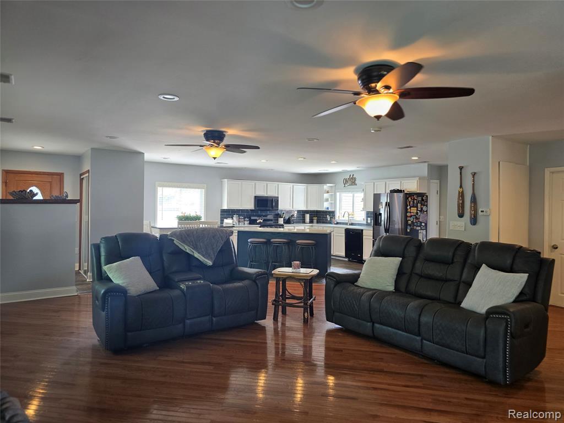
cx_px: 282
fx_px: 375
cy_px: 212
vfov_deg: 58.9
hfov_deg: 73.9
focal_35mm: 23
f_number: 1.7
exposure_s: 1/120
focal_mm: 6.3
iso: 160
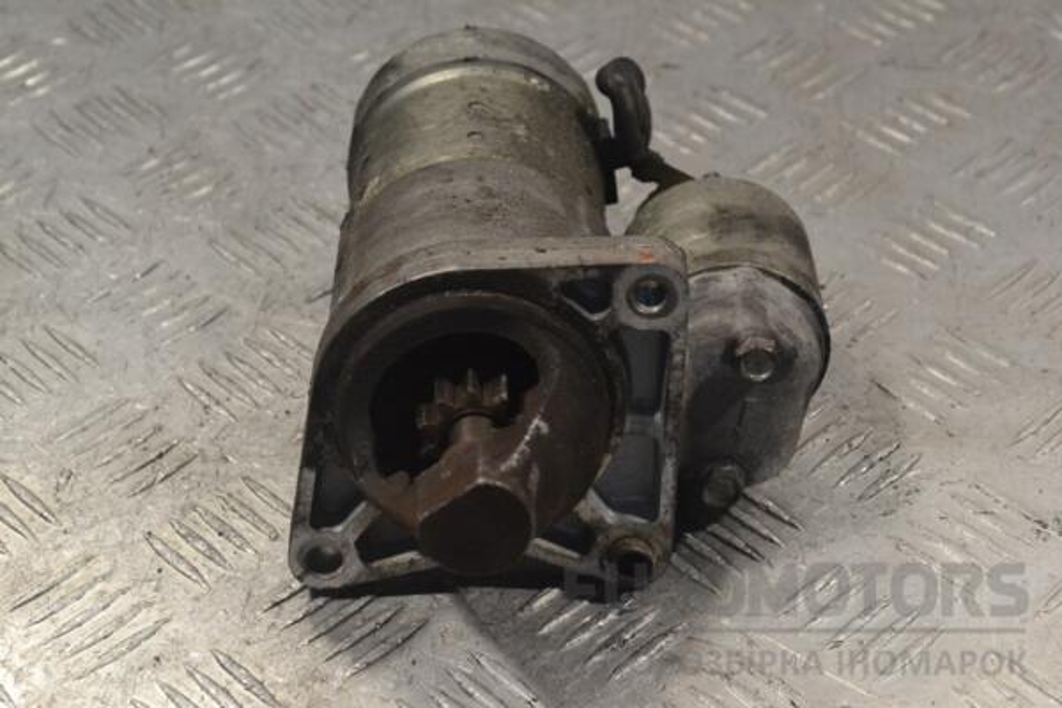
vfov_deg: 16.6
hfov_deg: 24.6
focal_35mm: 82
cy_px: 354
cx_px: 531
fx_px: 2434
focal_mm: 55
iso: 3200
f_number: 9
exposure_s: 1/320
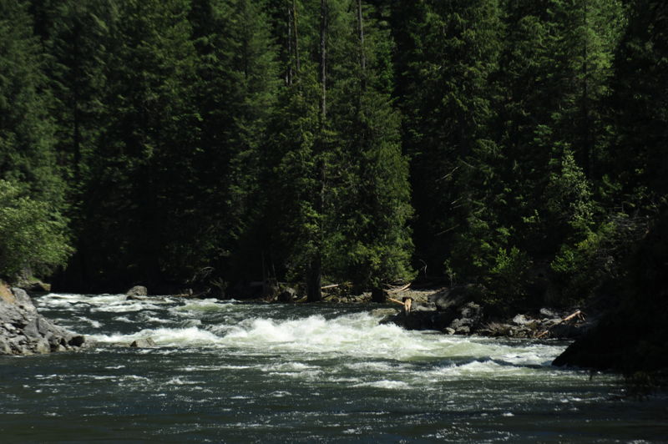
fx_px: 5562
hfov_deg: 6.9
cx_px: 334
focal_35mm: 300
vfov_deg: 4.6
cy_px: 222
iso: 200
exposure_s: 1/500
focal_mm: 300
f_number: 8
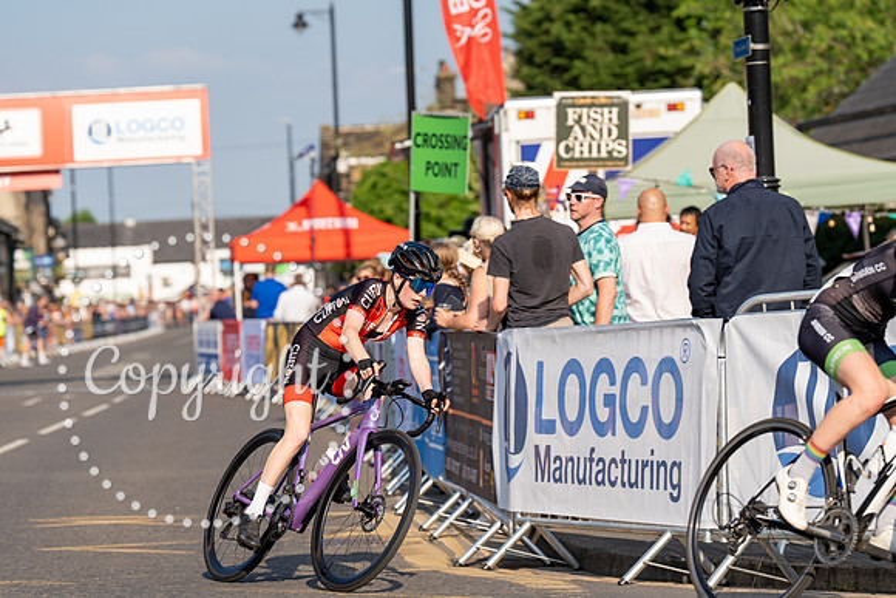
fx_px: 3236
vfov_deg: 10.6
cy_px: 299
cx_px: 448
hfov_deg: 15.8
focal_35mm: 130
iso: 160
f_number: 4
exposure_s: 1/1000
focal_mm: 130
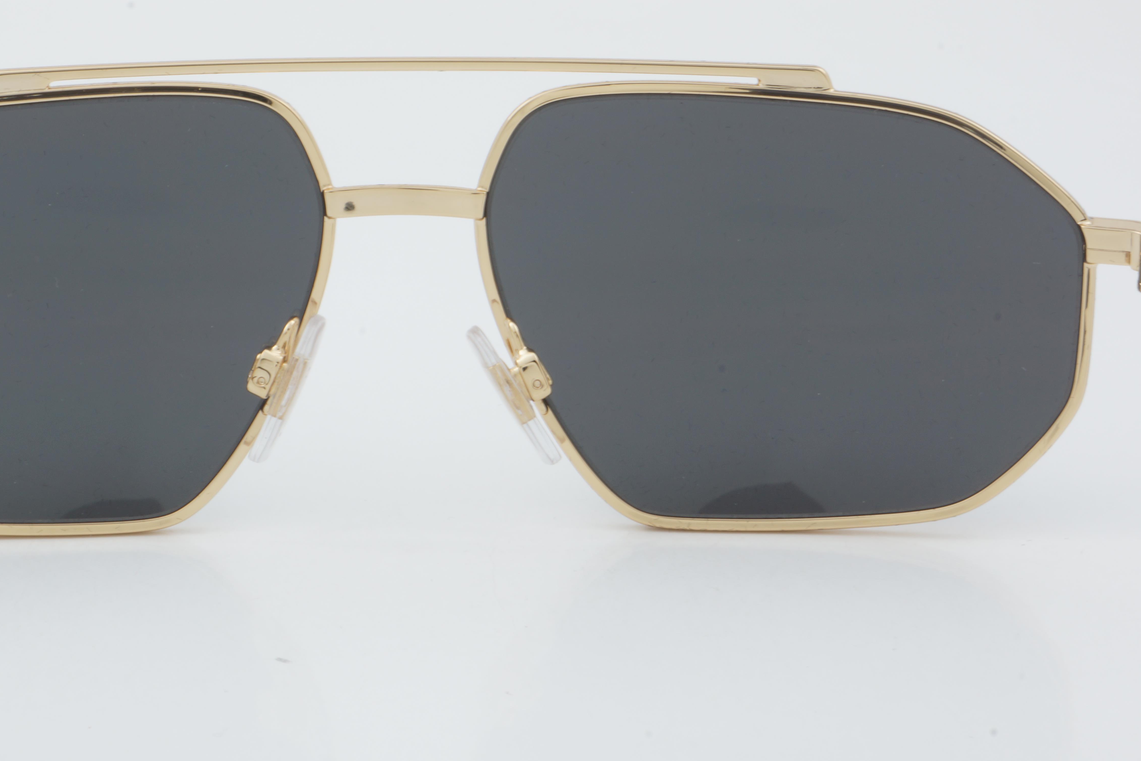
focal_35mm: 100
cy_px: 291
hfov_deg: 20.4
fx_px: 3169
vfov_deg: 13.7
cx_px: 411
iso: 100
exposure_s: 1/3
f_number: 32
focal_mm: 50
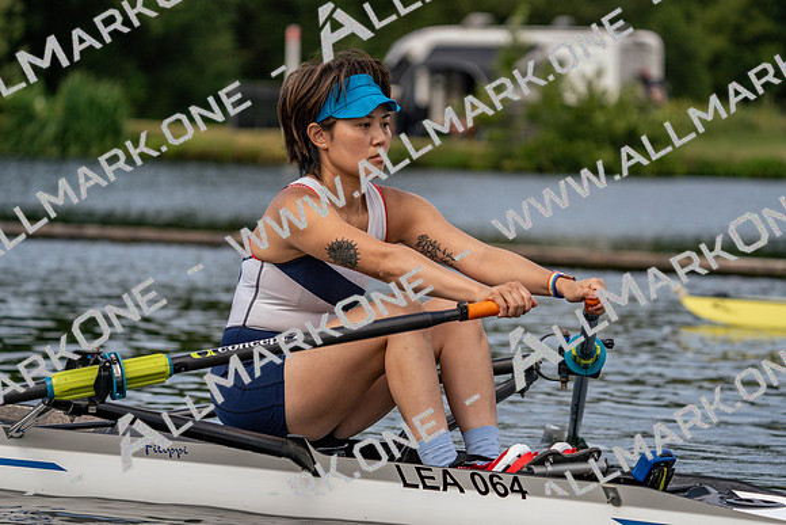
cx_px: 393
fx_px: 4367
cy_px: 262
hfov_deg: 10.3
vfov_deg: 6.9
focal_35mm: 200
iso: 320
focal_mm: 200
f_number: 5.6
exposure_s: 1/1600
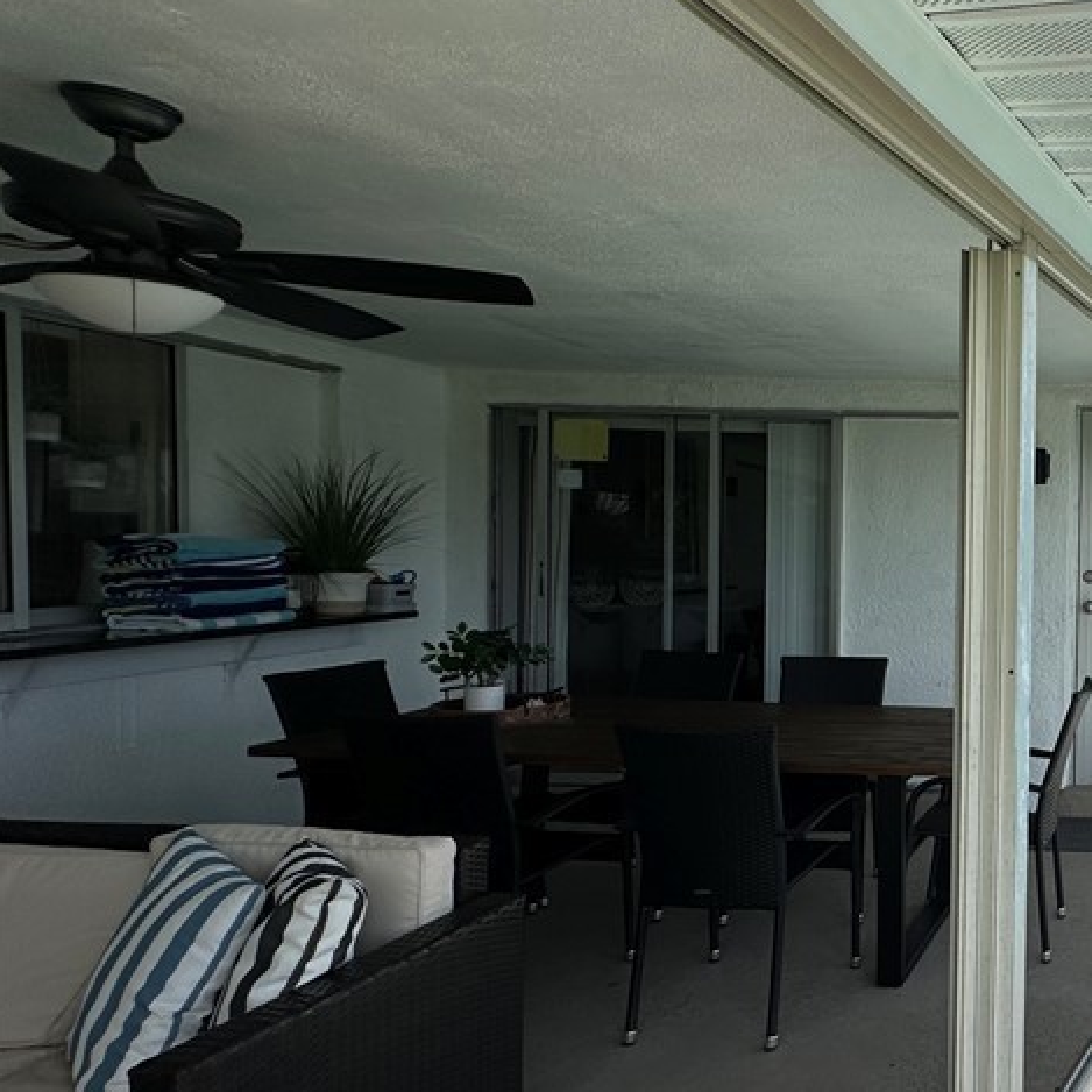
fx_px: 964
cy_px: 570
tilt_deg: -0.8
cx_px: 1185
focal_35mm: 27
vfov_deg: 59.0
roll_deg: -0.8
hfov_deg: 45.4
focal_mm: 2.22
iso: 40
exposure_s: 1/1062
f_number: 2.2
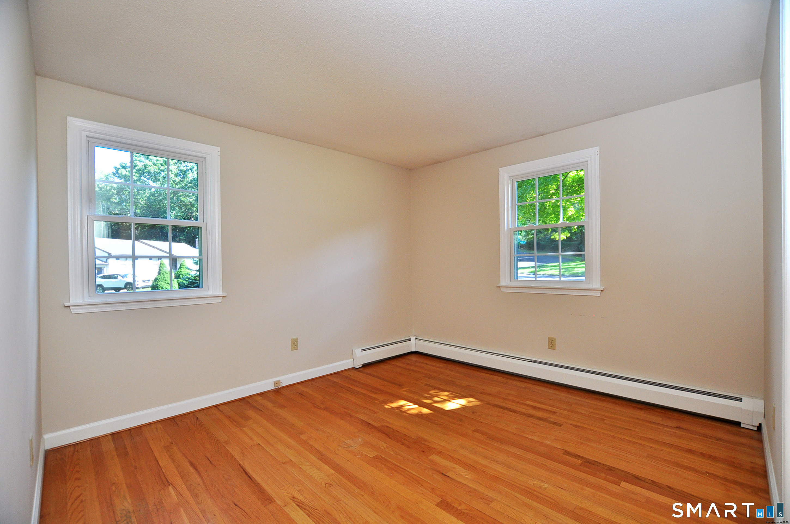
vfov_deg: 77.2
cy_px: 262
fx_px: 329
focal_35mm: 15
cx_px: 395
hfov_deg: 100.5
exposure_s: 1/160
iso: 400
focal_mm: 10
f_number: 4
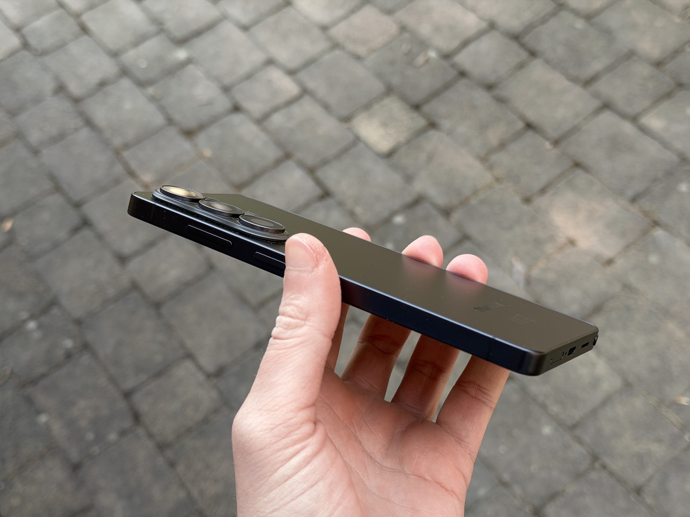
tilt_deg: -53.4
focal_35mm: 48
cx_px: 345
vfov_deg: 30.3
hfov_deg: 39.7
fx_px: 957
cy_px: 258
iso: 64
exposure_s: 1/545
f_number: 1.78
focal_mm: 6.76
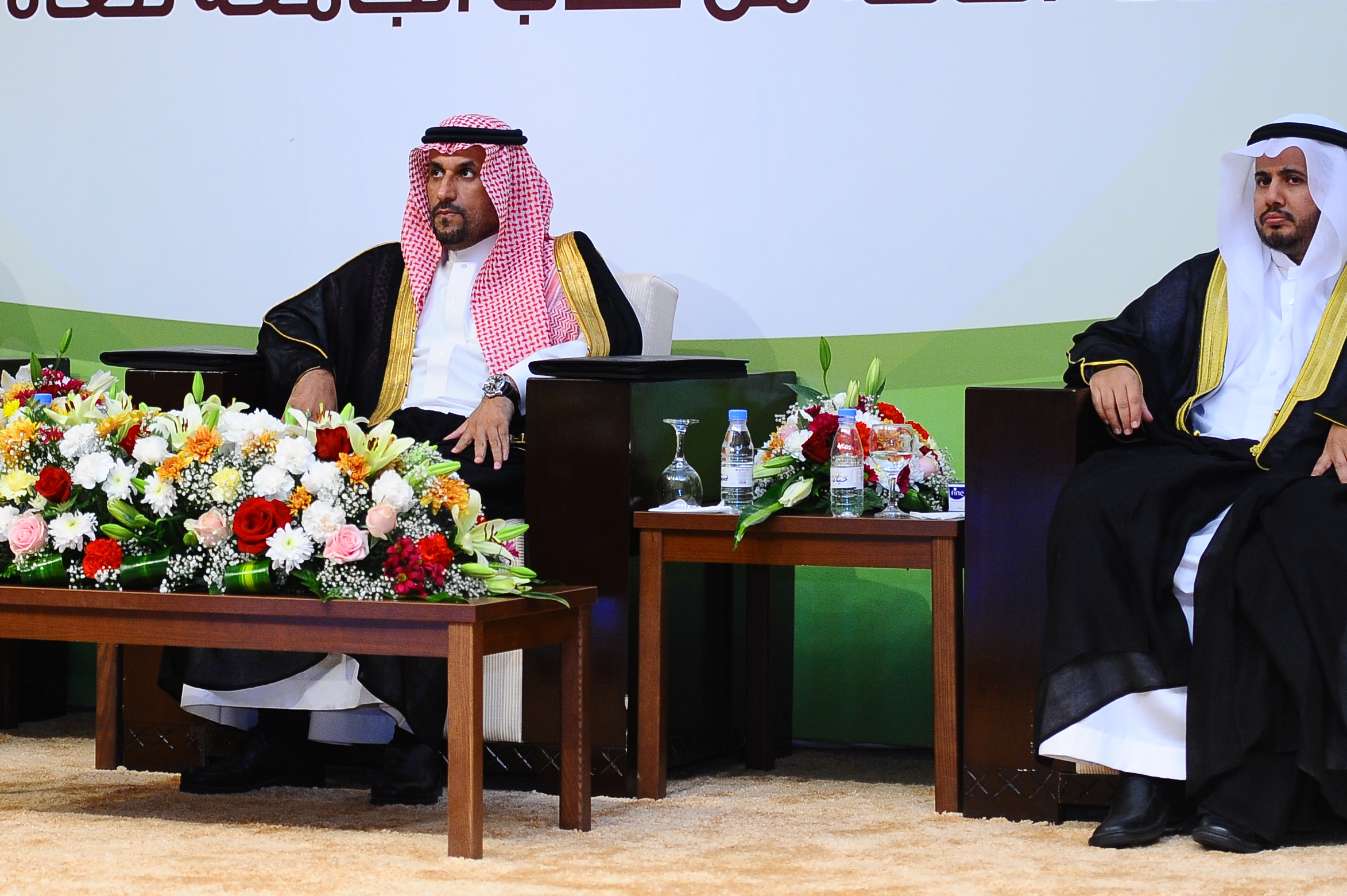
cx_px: 555
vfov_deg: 10.8
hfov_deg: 16.1
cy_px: 200
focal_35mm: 127
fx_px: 4749
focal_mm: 70
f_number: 2.8
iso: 1250
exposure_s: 1/160
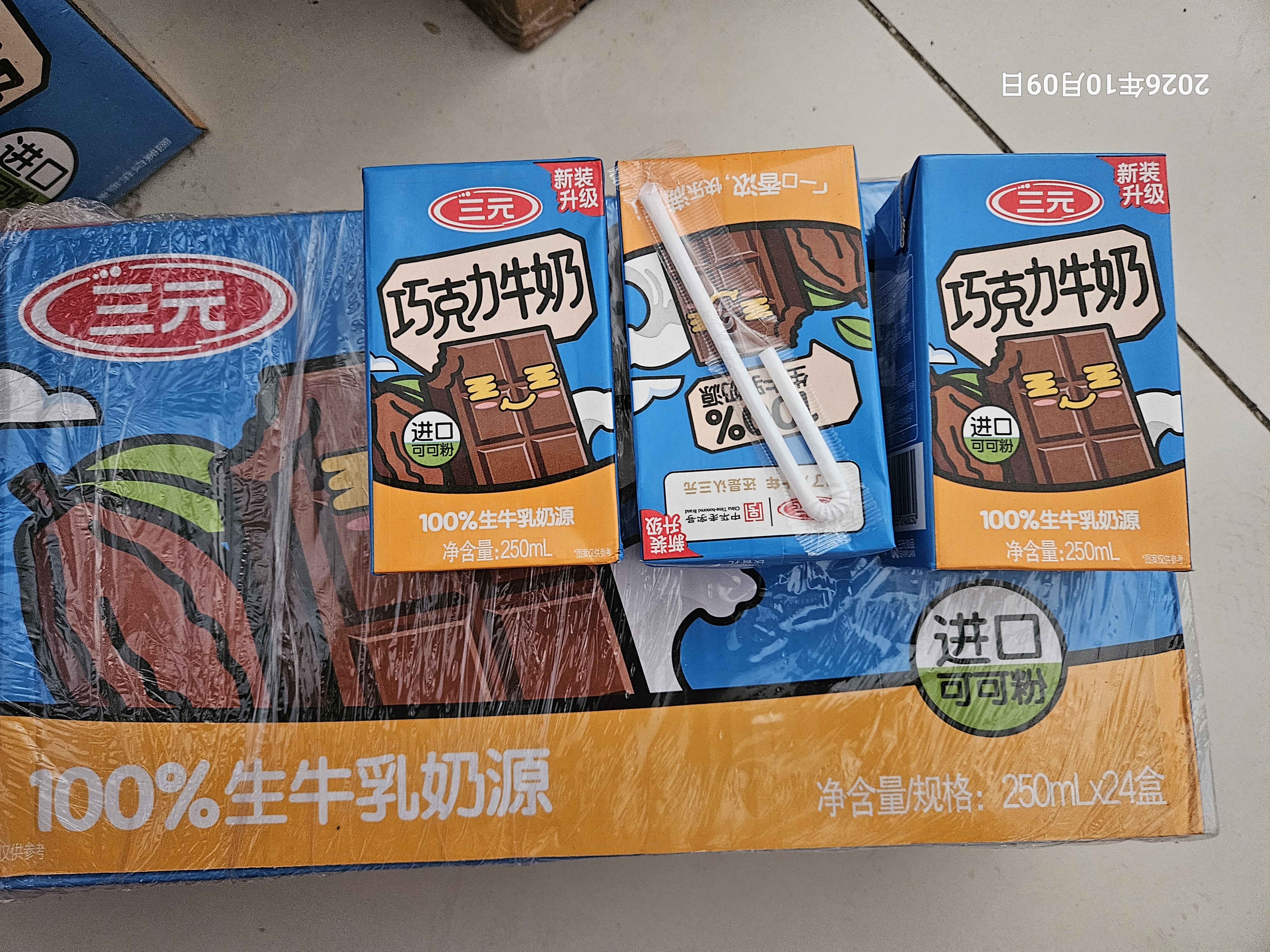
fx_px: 844
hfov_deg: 73.9
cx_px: 635
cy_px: 476
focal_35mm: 23
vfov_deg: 58.9
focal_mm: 5.4
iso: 500
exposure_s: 1/33.4
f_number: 1.8
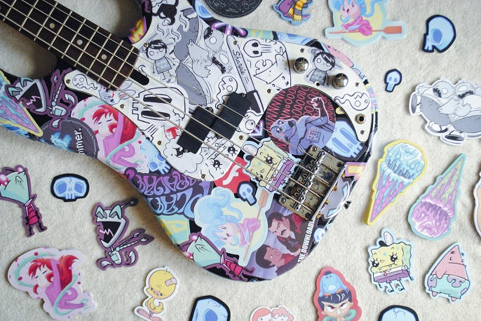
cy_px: 162
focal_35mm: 49
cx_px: 241
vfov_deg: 27.6
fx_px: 655
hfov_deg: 40.3
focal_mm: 32
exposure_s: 1/160
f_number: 5
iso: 800
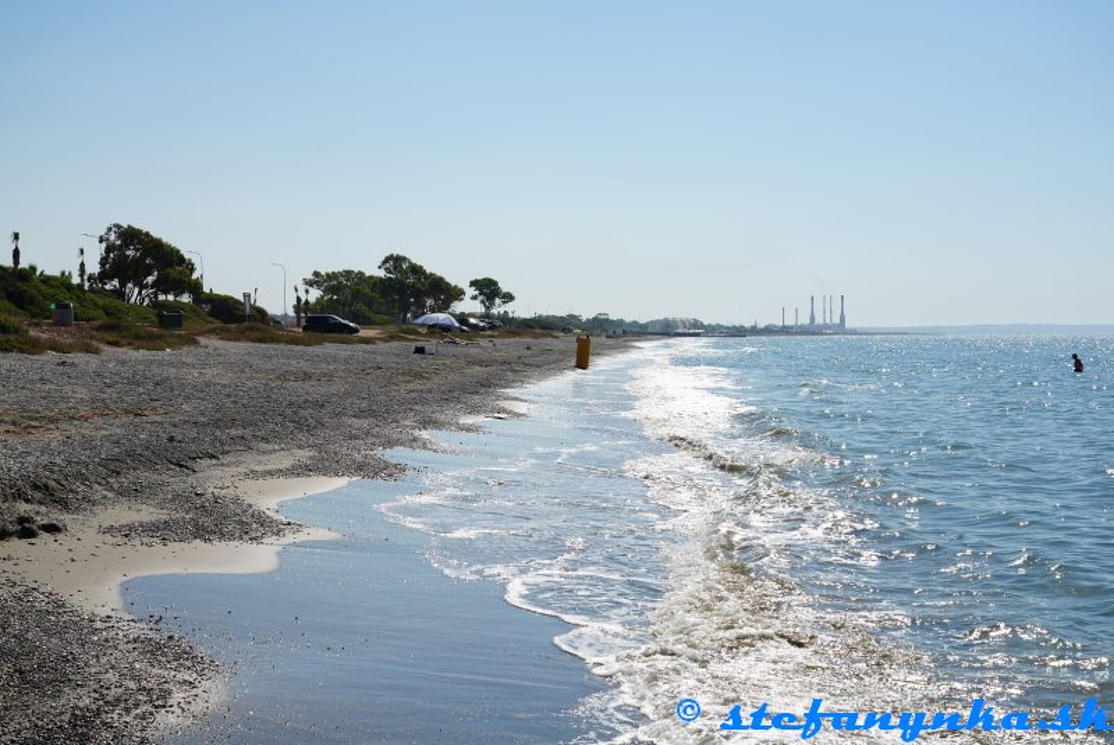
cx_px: 557
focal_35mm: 44
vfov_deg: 30.6
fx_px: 1363
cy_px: 372
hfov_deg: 44.5
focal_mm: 44
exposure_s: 1/125
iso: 100
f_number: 11
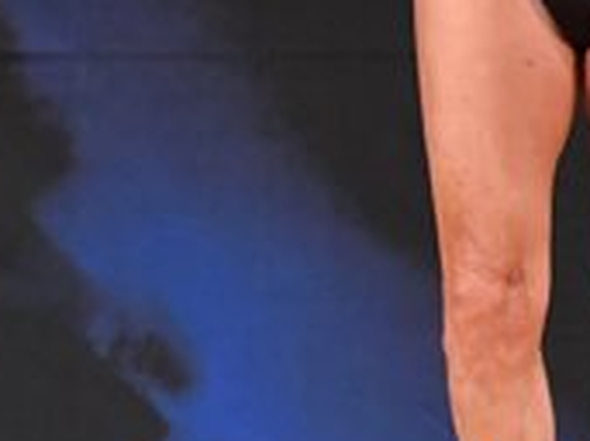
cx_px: 126
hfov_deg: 1.5
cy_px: -55
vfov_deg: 1.1
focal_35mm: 1309
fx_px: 22295
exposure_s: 1/400
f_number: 5.6
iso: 5600
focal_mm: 200
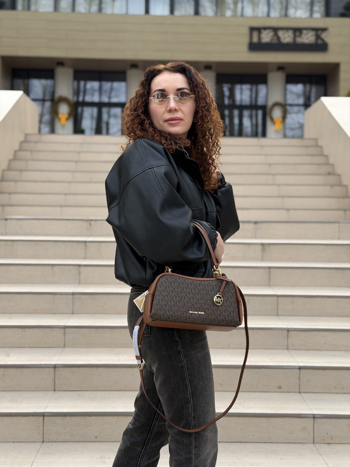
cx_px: 175
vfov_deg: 39.7
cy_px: 234
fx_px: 647
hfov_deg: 30.3
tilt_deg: -1.5
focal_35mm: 48
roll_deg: -0.9
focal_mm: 6.76
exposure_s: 1/657
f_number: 1.78
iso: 80
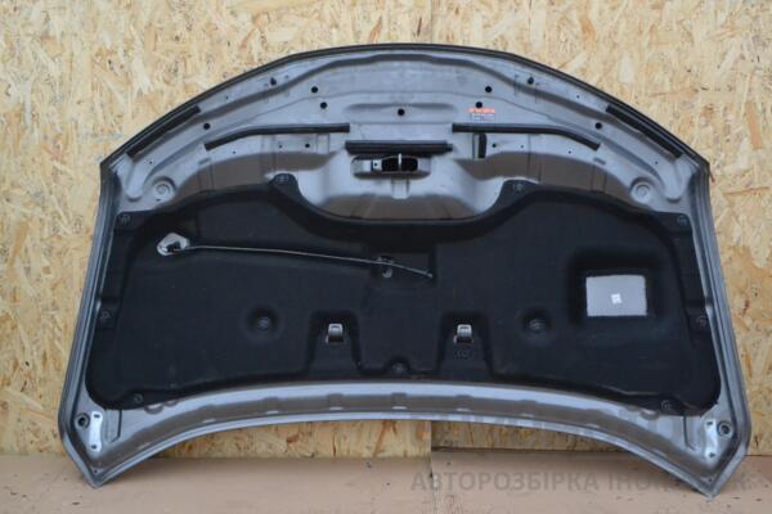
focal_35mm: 33
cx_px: 386
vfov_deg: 40.0
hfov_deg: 57.2
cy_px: 257
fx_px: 708
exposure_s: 1/400
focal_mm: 22
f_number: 10
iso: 3200
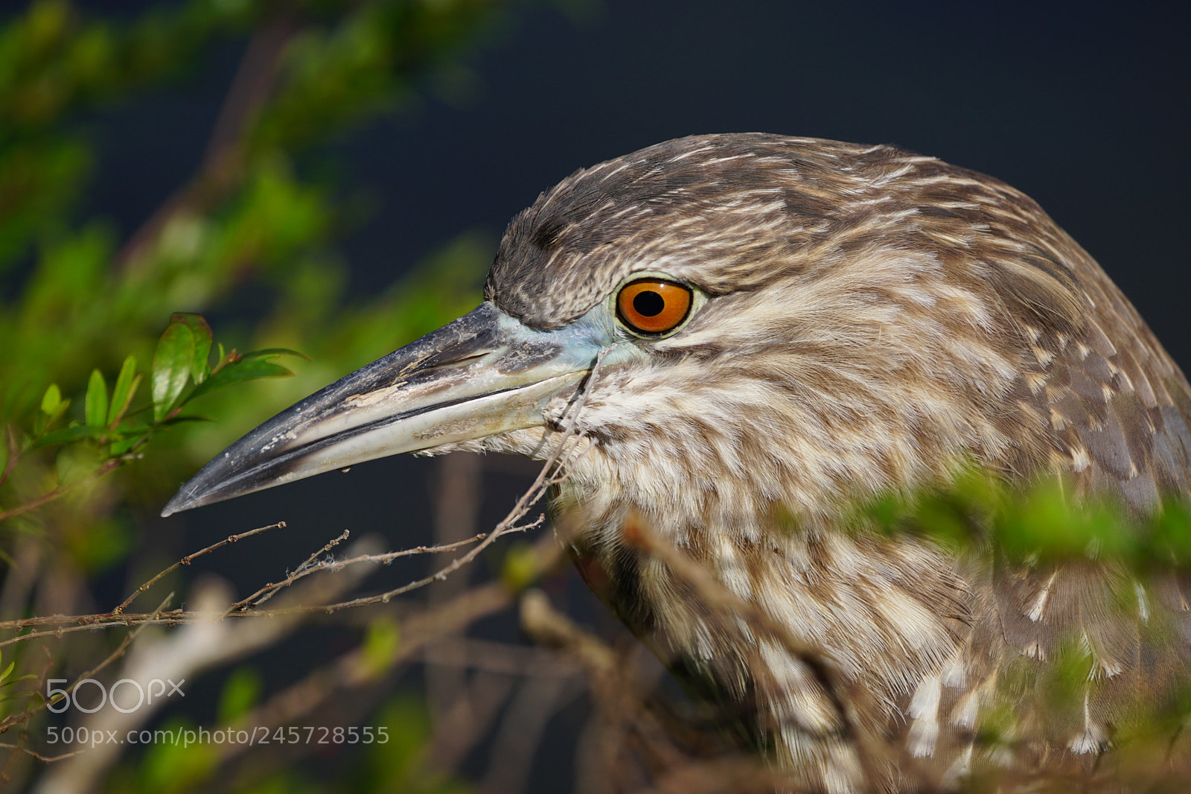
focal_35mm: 450
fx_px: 14883
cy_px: 397
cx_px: 596
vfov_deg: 3.1
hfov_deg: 4.6
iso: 100
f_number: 6.3
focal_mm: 300
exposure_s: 1/640
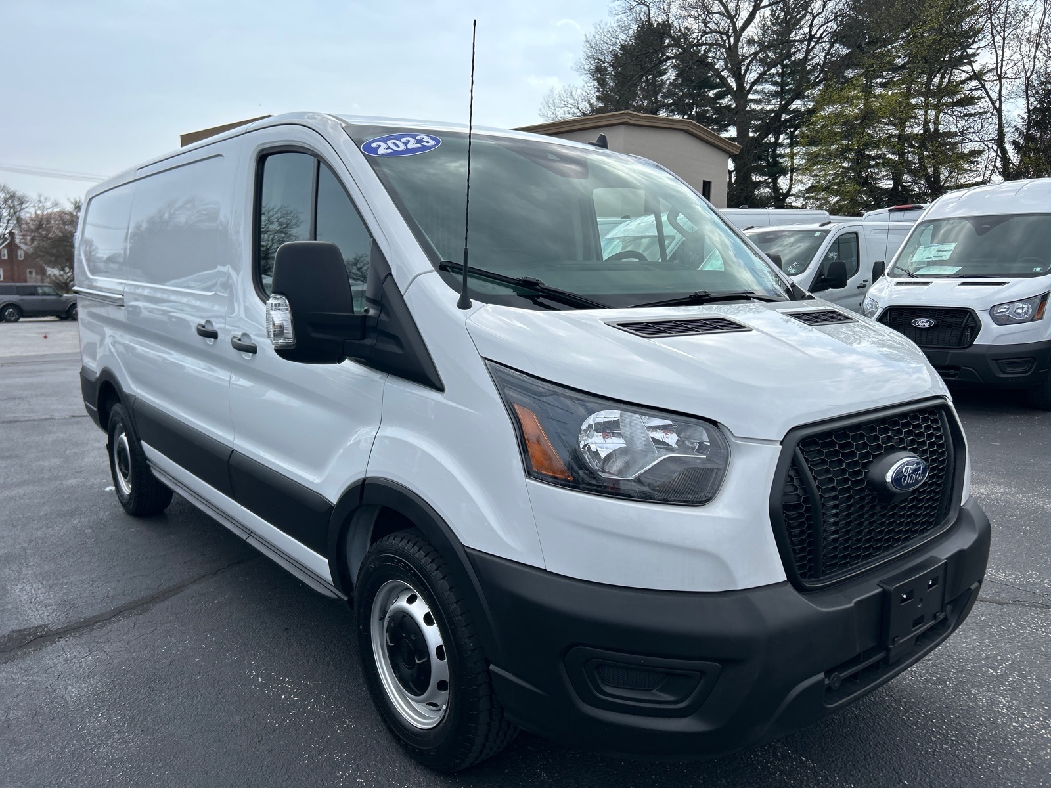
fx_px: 789
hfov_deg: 67.3
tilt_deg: -5.6
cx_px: 526
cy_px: 394
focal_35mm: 26
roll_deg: -1.2
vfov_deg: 53.1
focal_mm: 5.7
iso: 50
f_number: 1.5
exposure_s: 1/4274
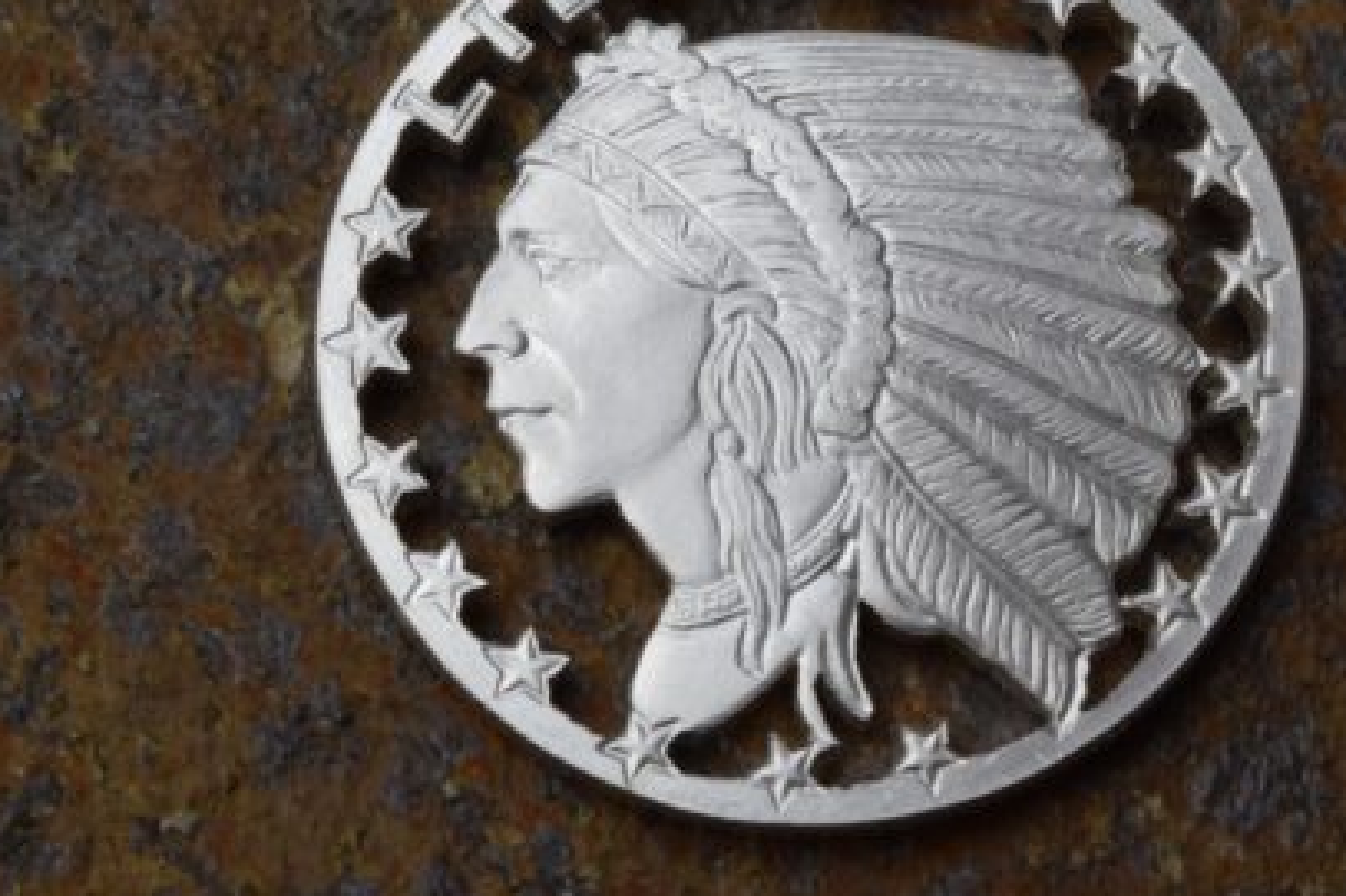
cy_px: 341
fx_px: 4298
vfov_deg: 11.9
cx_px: 804
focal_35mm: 115
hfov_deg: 17.8
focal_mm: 52
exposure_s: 1/10
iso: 500
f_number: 32
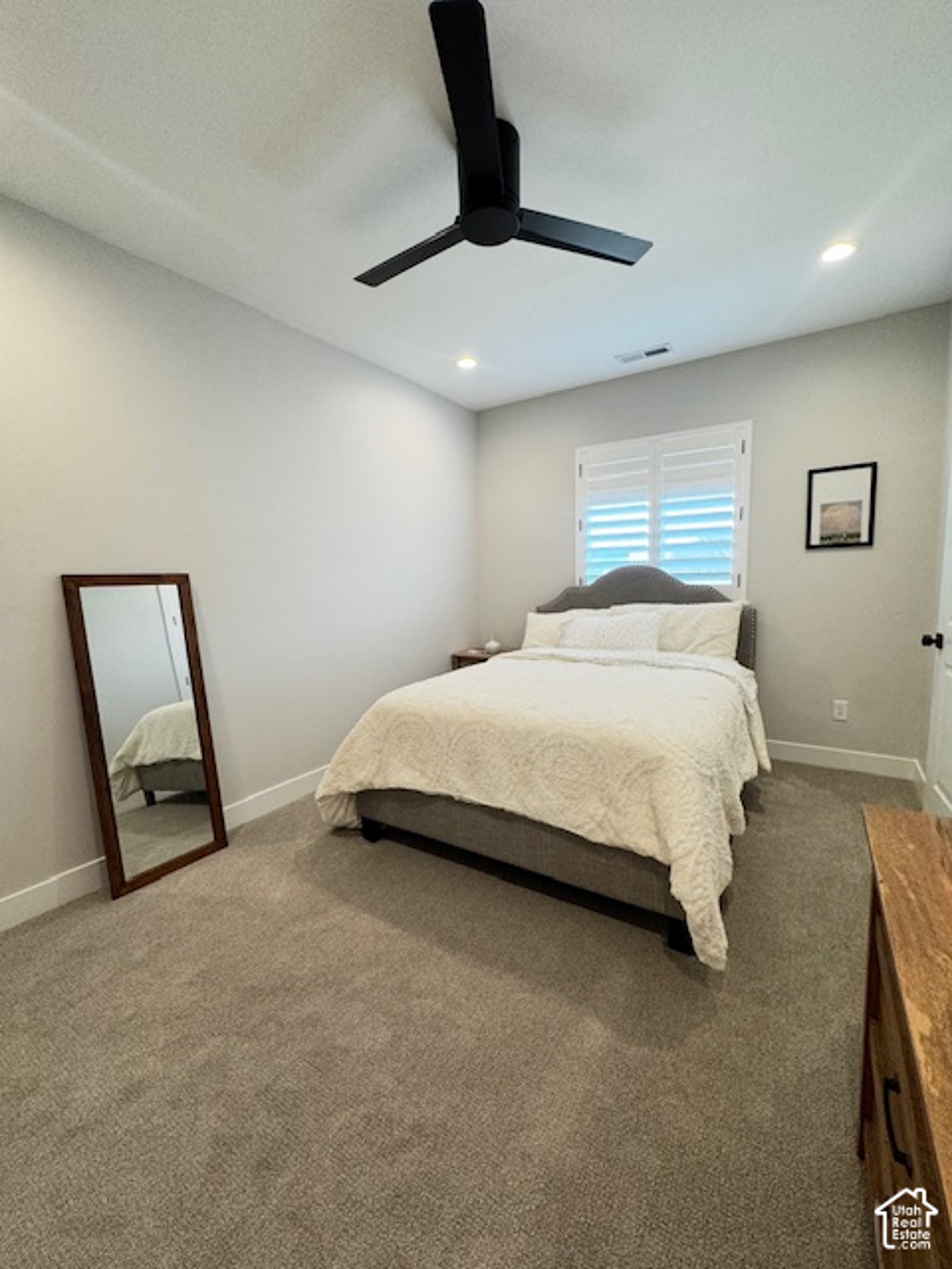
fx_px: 513
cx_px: 476
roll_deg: +1.4
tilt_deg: -6.5
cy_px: 634
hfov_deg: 85.7
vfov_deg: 102.1
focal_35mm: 14
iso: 200
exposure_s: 1/120
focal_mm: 2.22
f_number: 2.2
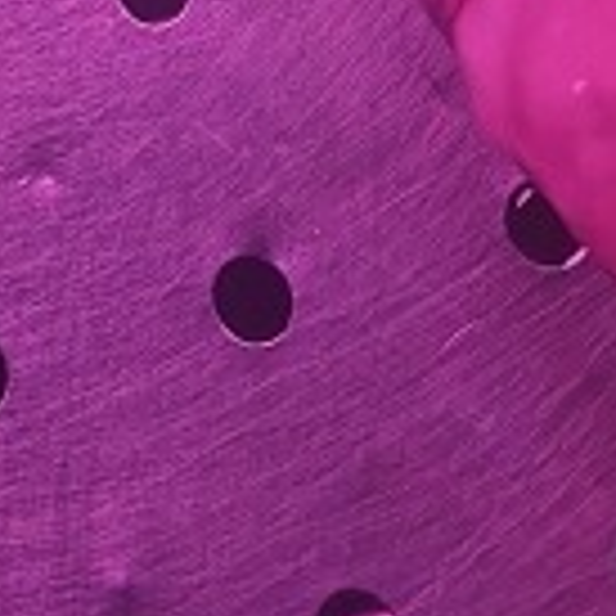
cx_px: -517
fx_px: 3181
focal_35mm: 158
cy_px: -1329
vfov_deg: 8.8
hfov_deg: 10.4
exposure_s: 1/1058
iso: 40
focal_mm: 5.54
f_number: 1.8
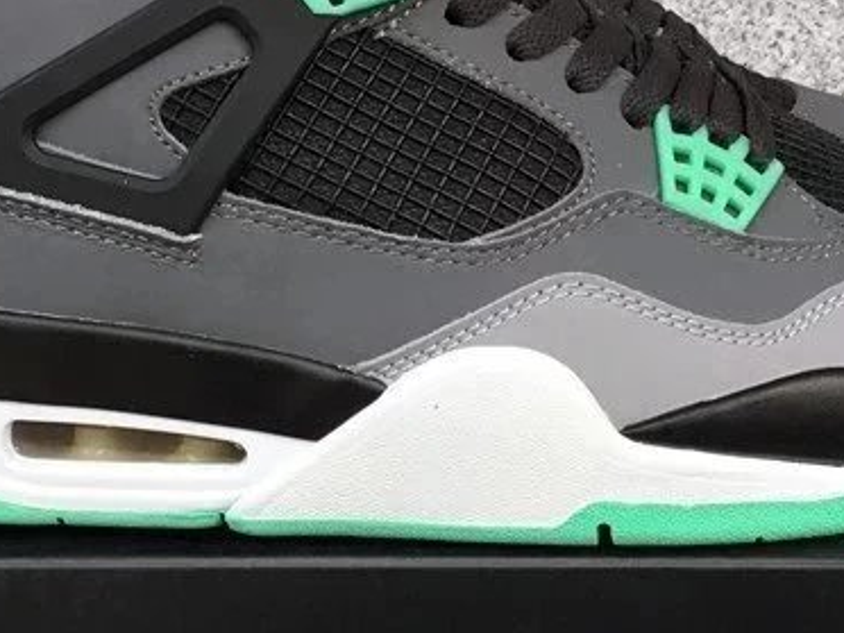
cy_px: 348
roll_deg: -0.4
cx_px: 445
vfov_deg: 19.6
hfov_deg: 26.0
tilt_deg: -17.0
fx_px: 1829
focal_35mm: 75
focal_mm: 3.3
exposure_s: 1/193
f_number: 2.4
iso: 25
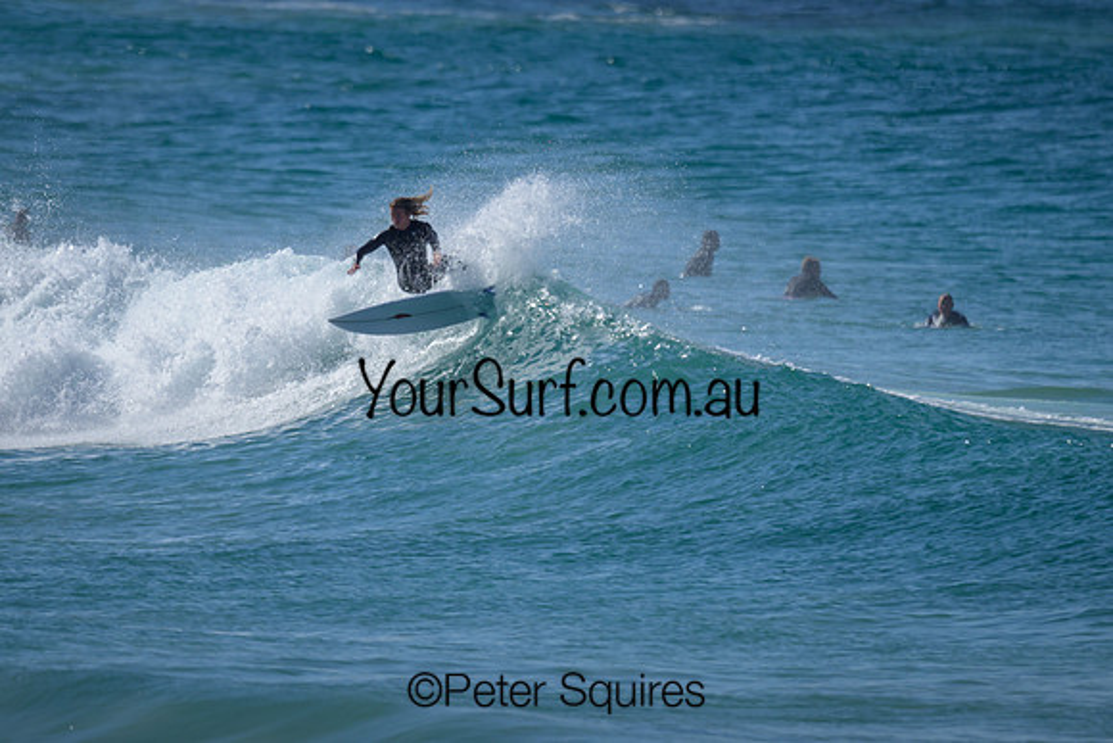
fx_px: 33973
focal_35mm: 1099
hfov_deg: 1.9
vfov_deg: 1.3
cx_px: 604
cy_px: 376
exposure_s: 1/2000
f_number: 6.3
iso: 250
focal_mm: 800
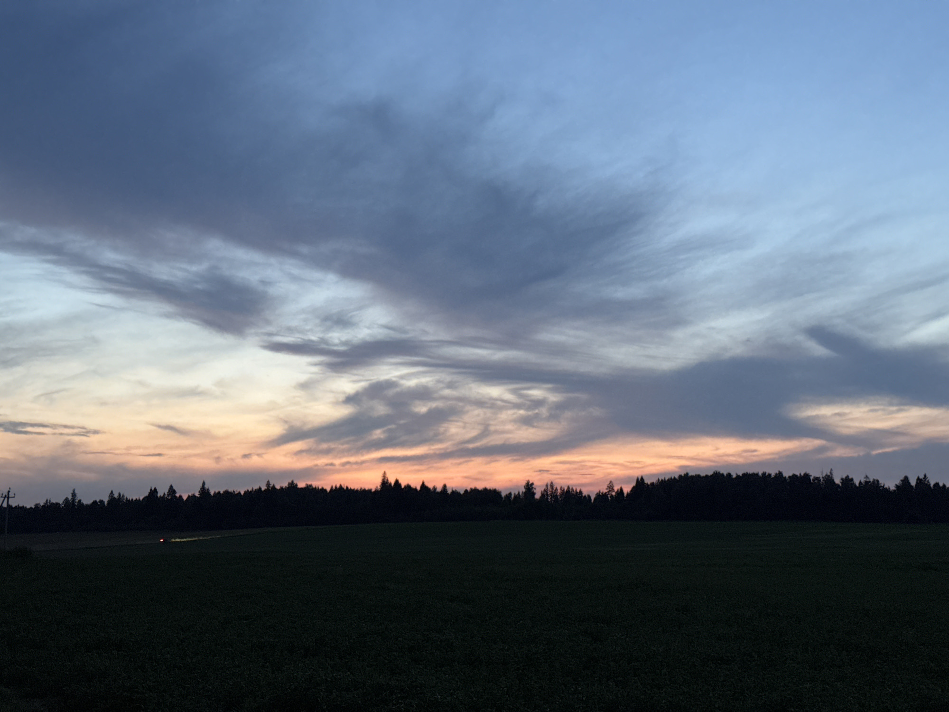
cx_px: 474
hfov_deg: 39.7
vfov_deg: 30.3
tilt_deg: +7.8
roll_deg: +1.0
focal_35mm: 48
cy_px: 356
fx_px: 1316
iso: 500
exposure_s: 1/40
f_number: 1.78
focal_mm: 6.76
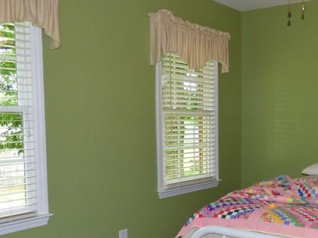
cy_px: 152
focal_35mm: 42
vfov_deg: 34.1
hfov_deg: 42.7
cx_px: 257
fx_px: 385
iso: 100
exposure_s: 1/60
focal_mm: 3.58
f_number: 2.8
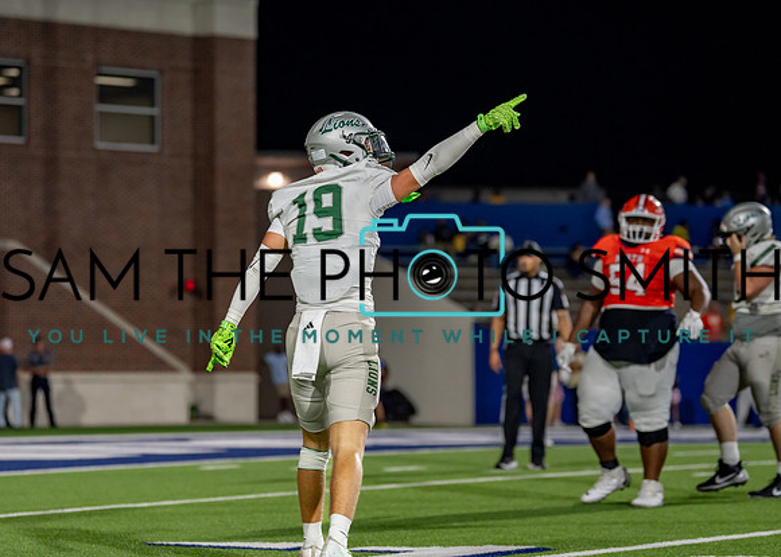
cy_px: 248
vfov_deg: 11.1
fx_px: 2856
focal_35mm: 129
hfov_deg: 15.6
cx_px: 346
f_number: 2.8
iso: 2000
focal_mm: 110
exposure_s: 1/1250
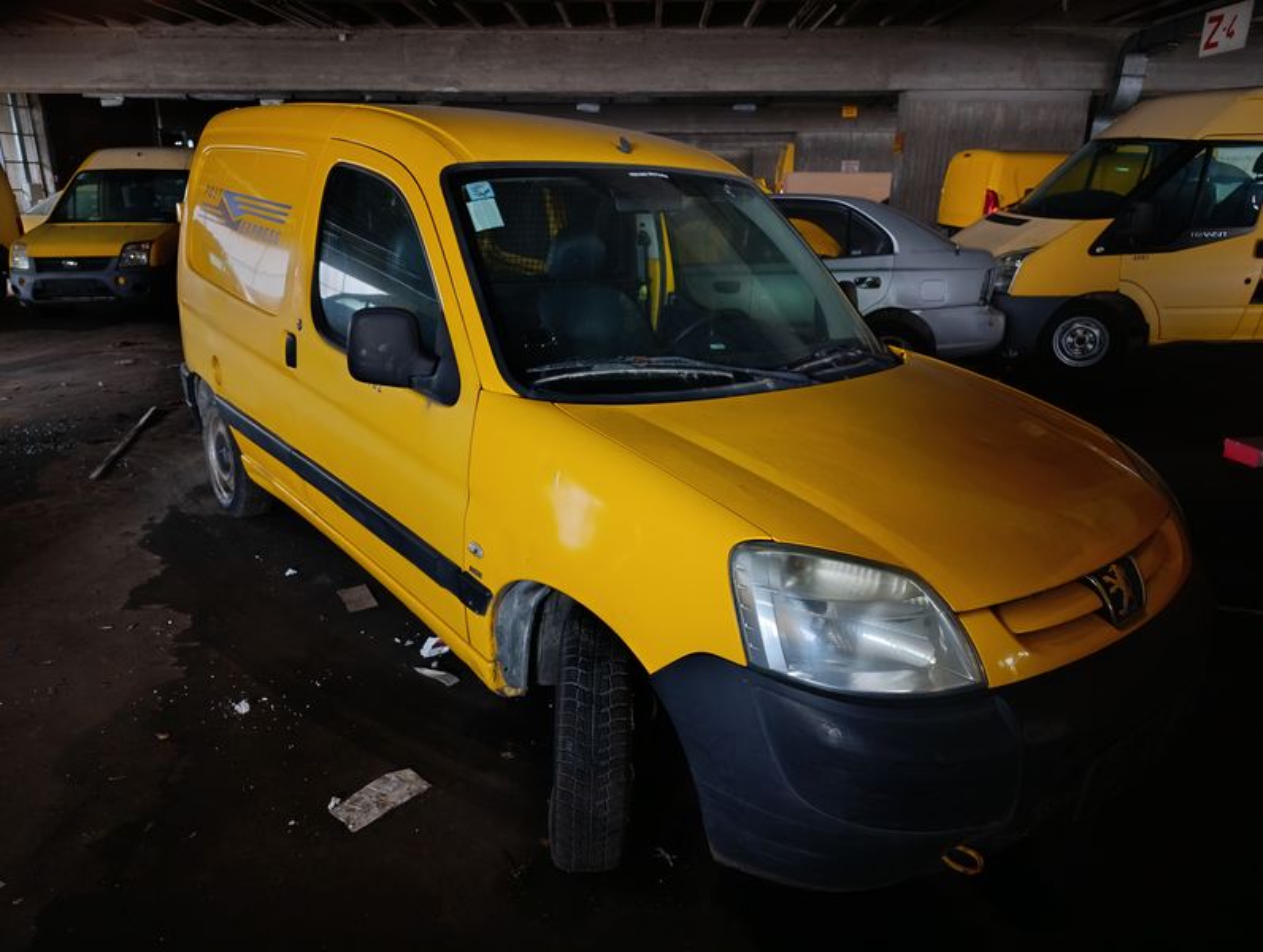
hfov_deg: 73.8
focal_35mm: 23
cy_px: 476
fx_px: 841
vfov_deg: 59.0
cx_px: 632
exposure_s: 1/20
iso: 1250
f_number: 1.6
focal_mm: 6.14
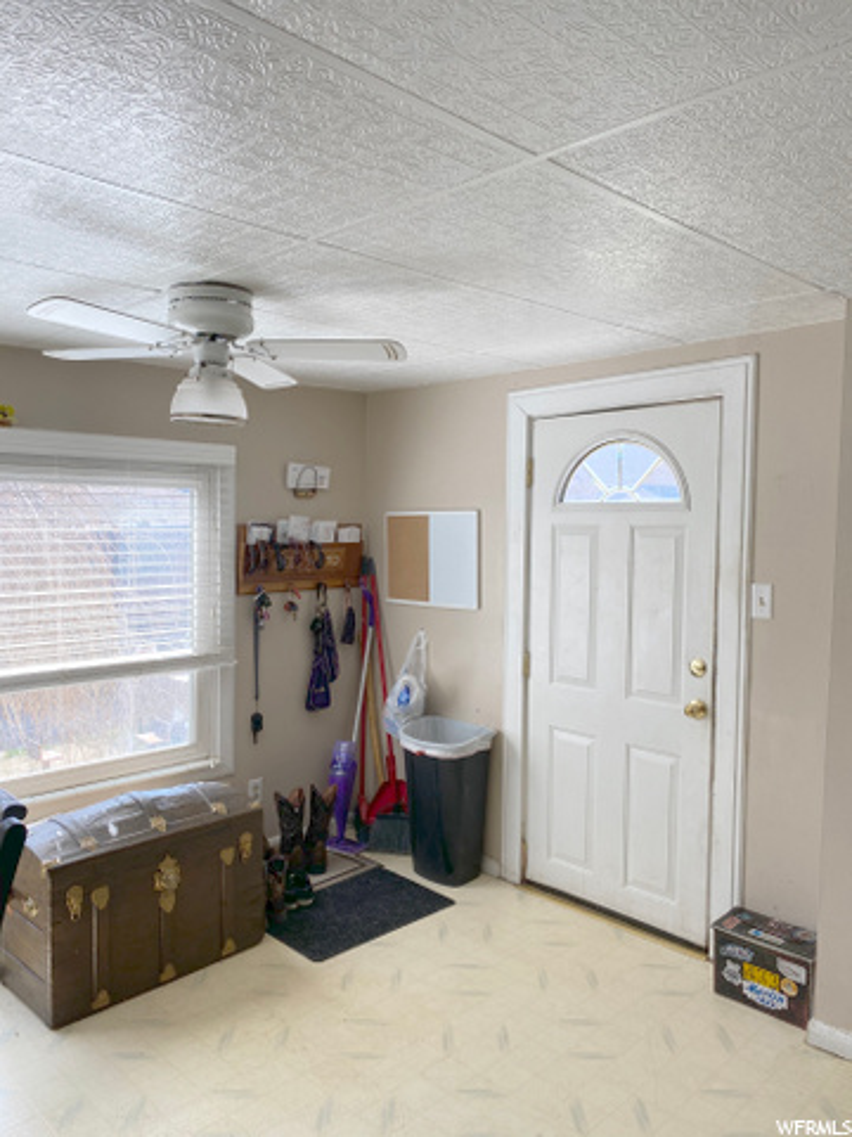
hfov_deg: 53.1
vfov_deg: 67.3
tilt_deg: -3.9
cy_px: 568
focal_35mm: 26
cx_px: 426
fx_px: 853
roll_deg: -0.5
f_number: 1.8
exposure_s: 1/215
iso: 32
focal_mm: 4.25
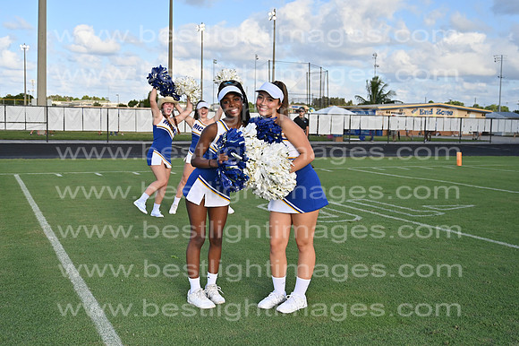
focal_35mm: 40
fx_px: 576
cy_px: 173
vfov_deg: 33.4
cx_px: 260
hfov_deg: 48.5
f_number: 4
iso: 1000
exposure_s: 1/8000
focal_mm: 40
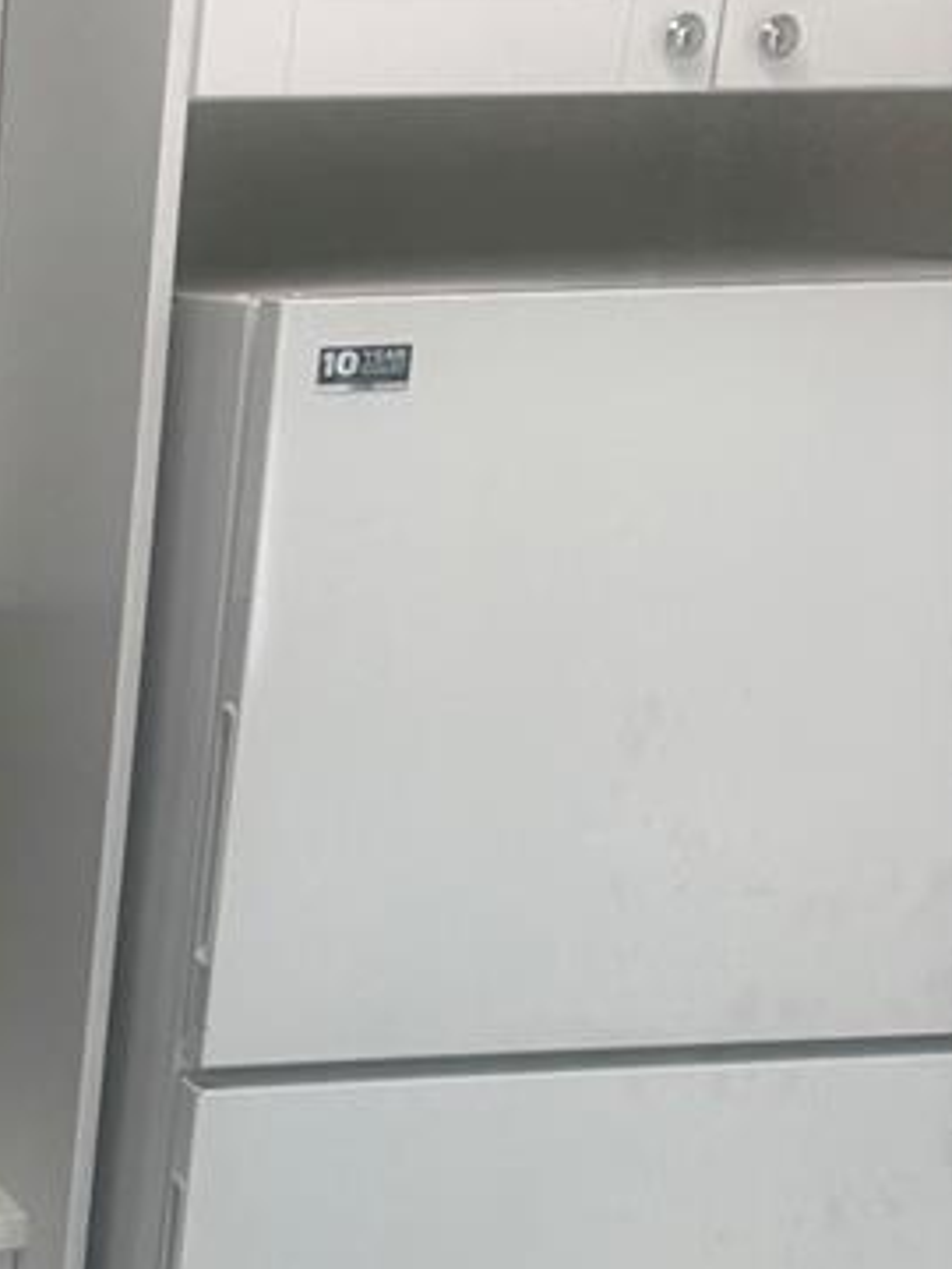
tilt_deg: -25.2
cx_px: -624
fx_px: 2934
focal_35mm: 80
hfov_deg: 16.2
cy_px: 1533
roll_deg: +2.1
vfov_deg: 22.5
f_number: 1.78
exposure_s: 1/132
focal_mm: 6.76
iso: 50
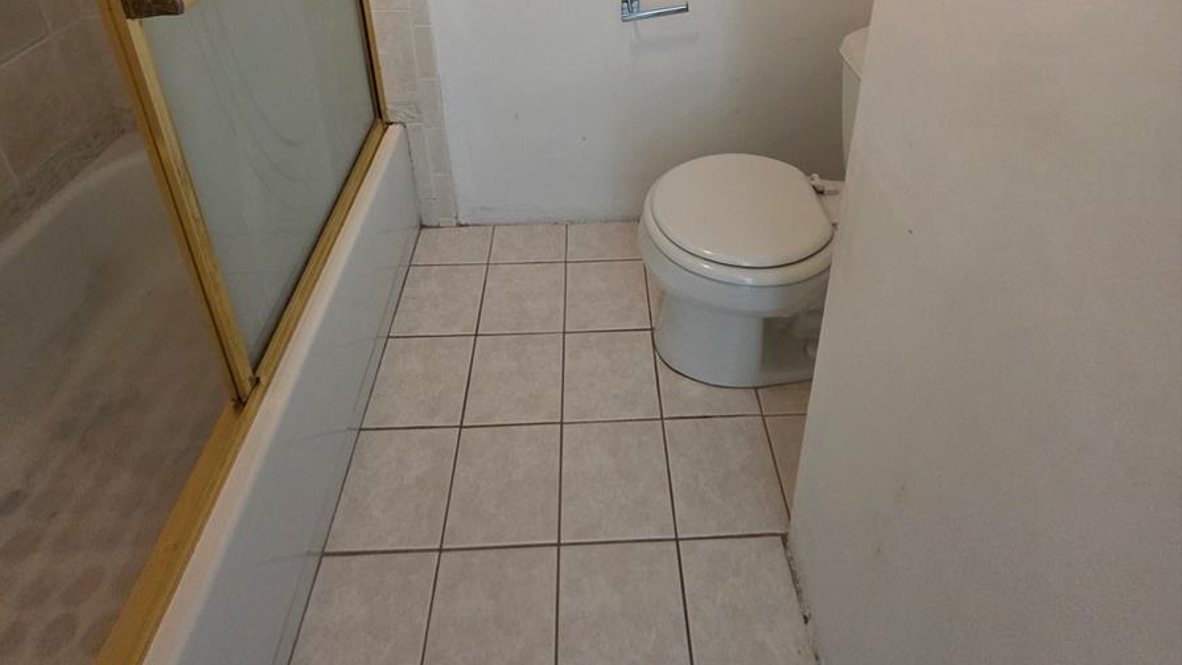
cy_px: -41
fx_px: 595
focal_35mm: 19
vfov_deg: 45.9
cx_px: 590
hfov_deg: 89.6
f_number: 1.9
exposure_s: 1/60
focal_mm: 2.2
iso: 400
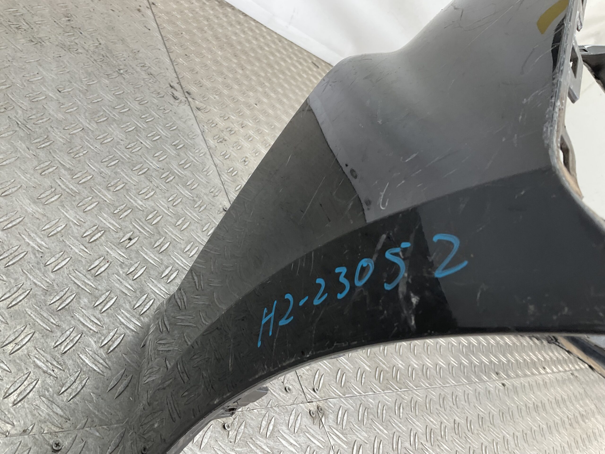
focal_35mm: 29
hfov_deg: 61.7
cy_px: 227
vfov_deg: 48.2
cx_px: 302
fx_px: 507
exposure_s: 1/100
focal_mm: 3
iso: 20
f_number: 1.8
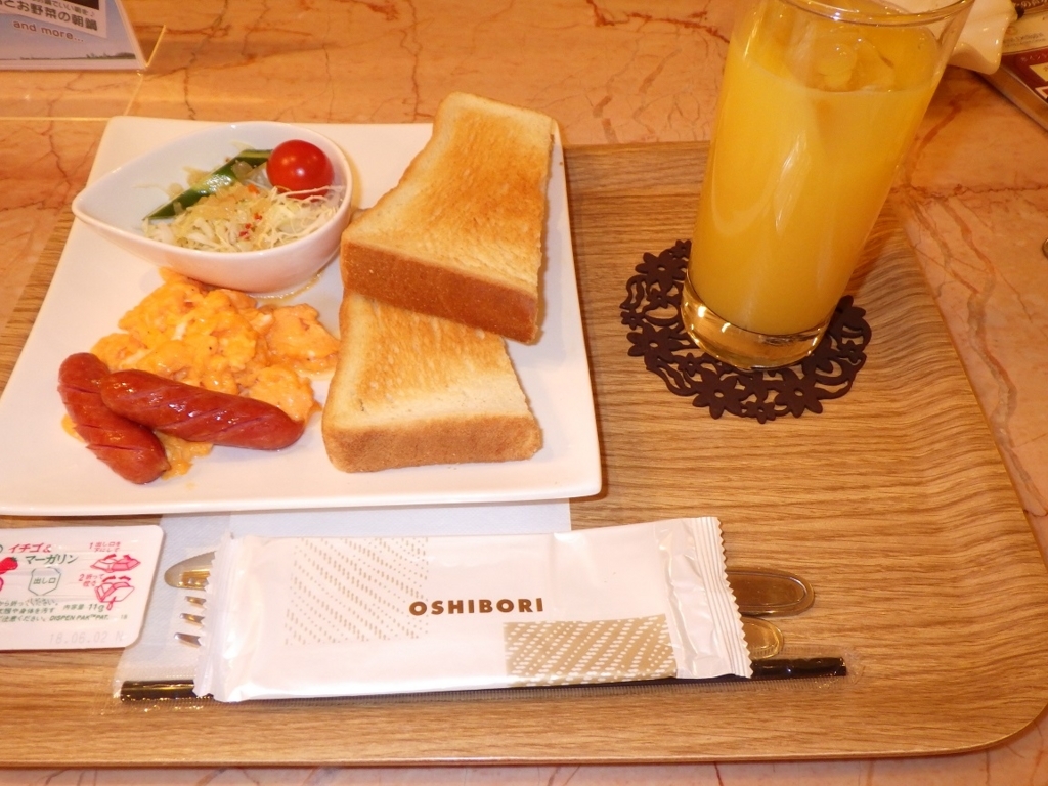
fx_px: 848
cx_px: 524
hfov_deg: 63.4
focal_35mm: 28
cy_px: 393
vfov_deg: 49.7
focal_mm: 5
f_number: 3.5
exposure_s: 1/45
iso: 320
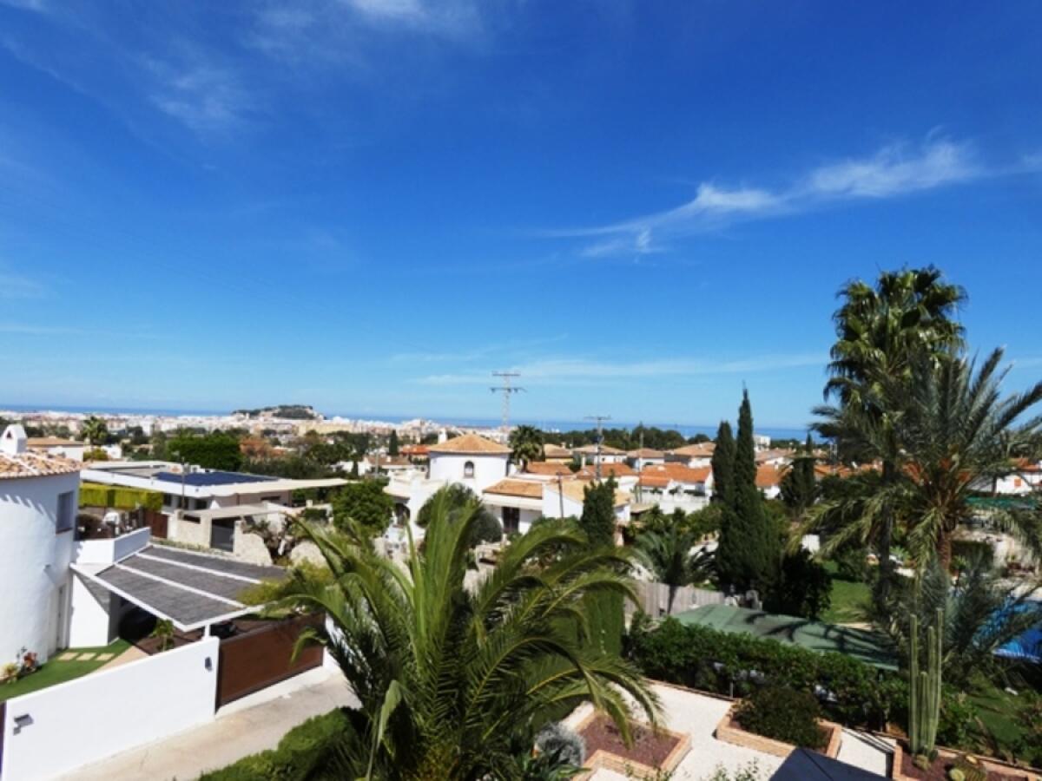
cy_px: 390
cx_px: 521
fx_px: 602
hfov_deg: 81.7
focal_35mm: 20
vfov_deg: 66.0
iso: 80
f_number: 5
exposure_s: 1/800
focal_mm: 3.6
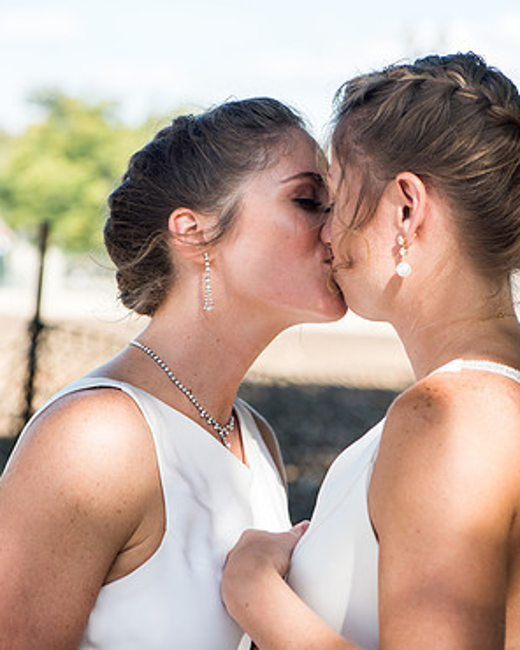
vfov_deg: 16.0
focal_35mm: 120
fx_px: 2308
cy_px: 265
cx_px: 262
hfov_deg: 12.9
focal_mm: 105
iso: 200
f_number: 2.8
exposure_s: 1/320
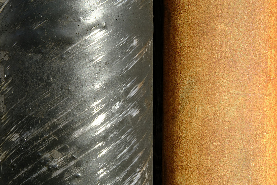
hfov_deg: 24.5
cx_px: 138
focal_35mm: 83
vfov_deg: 16.5
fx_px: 639
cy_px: 92
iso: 400
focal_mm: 55
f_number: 18
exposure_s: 1/70
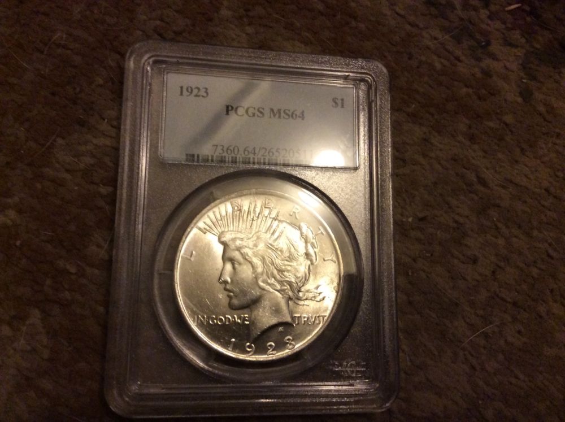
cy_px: 211
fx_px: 522
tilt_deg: -76.8
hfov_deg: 56.9
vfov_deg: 44.1
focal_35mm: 32
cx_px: 282
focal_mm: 3.3
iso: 250
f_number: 2.4
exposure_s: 1/17
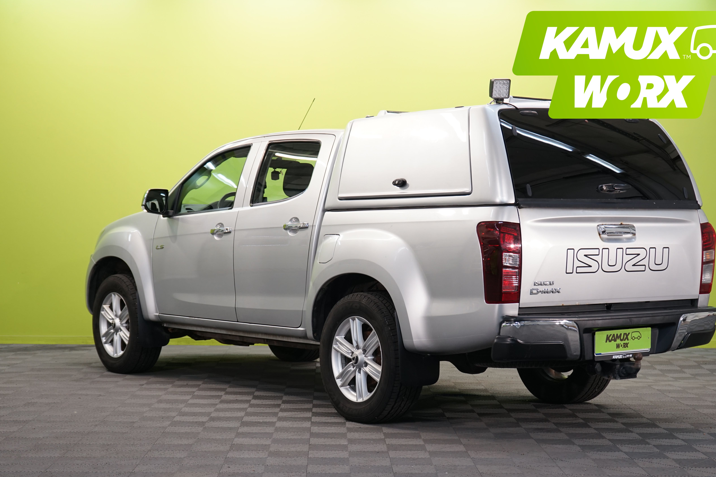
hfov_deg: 30.9
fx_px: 1293
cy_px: 262
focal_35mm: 65
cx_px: 390
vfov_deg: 20.9
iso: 500
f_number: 5.6
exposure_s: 1/40
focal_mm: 55
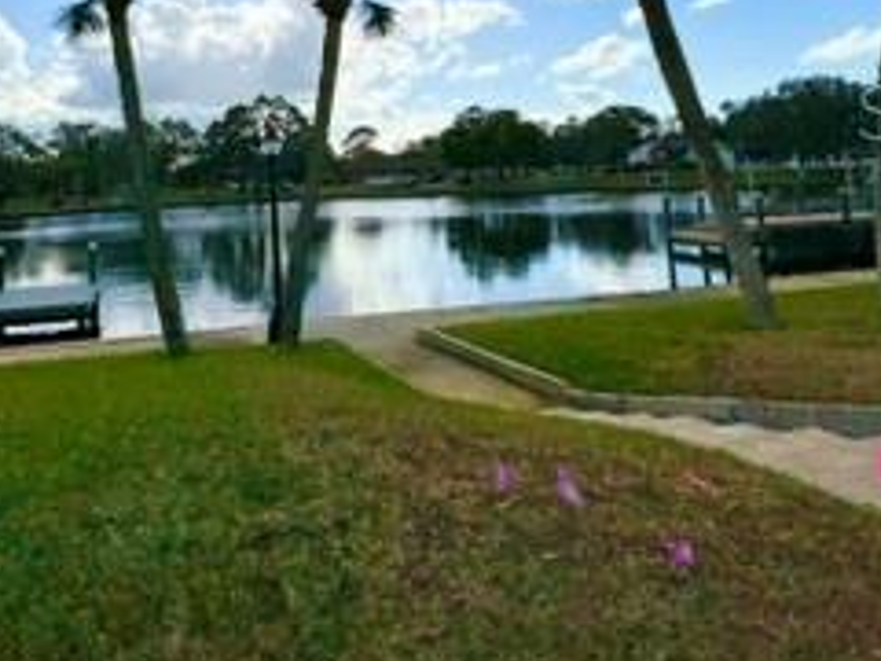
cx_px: 323
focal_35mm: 28
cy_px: 110
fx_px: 713
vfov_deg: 46.5
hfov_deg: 62.4
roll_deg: +1.5
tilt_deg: +4.8
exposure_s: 1/6135
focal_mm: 2.22
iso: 40
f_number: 2.2
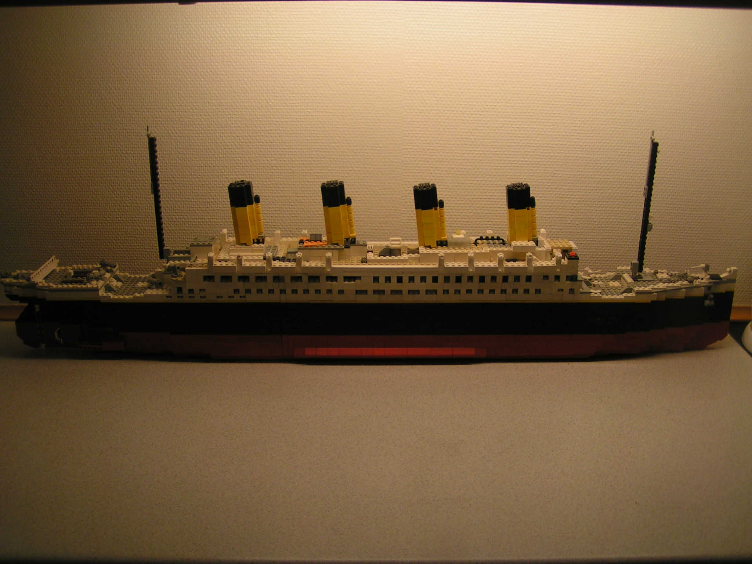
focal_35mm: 38
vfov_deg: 37.7
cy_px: 282
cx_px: 376
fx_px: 826
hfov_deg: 49.0
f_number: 3.5
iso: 50
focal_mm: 5.8
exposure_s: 1/60
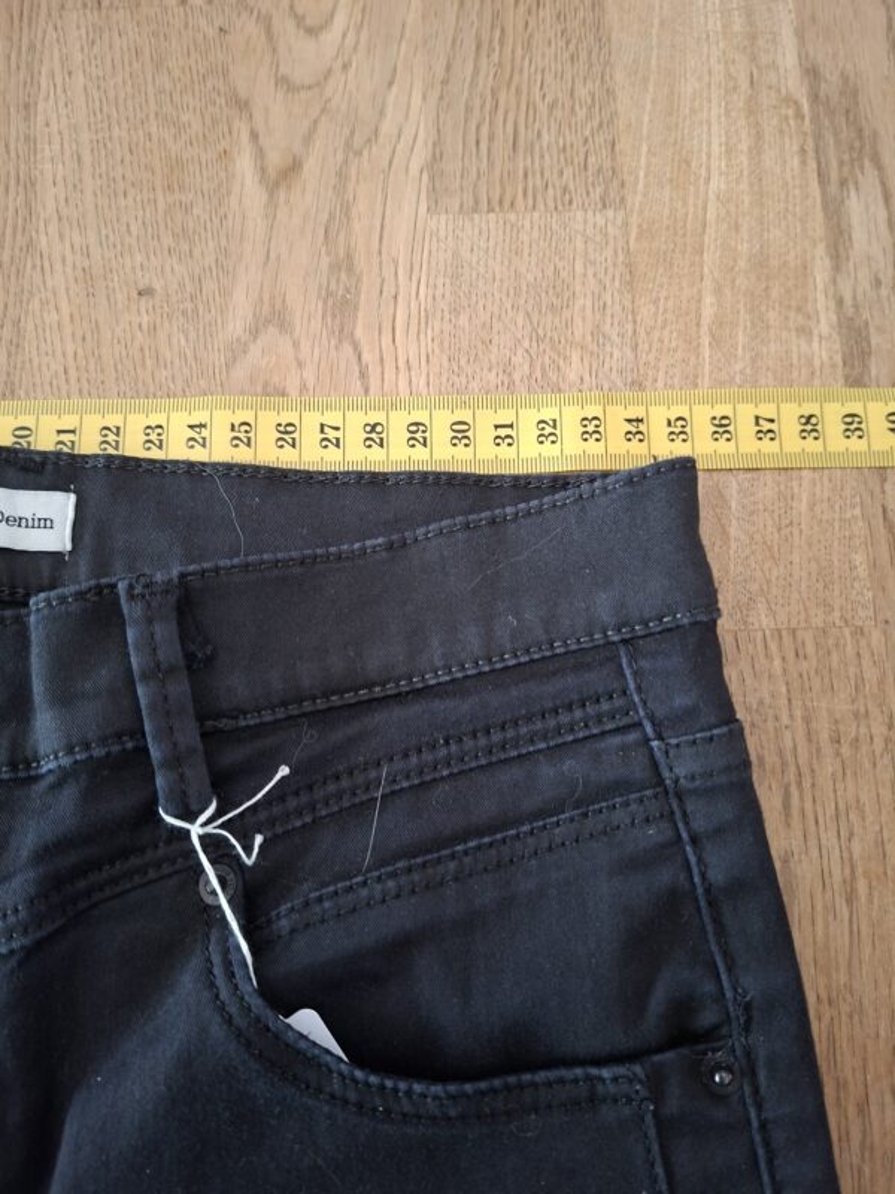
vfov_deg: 73.9
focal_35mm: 23
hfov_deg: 58.9
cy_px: 597
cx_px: 448
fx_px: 793
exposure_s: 1/30
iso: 400
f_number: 1.8
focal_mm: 5.54
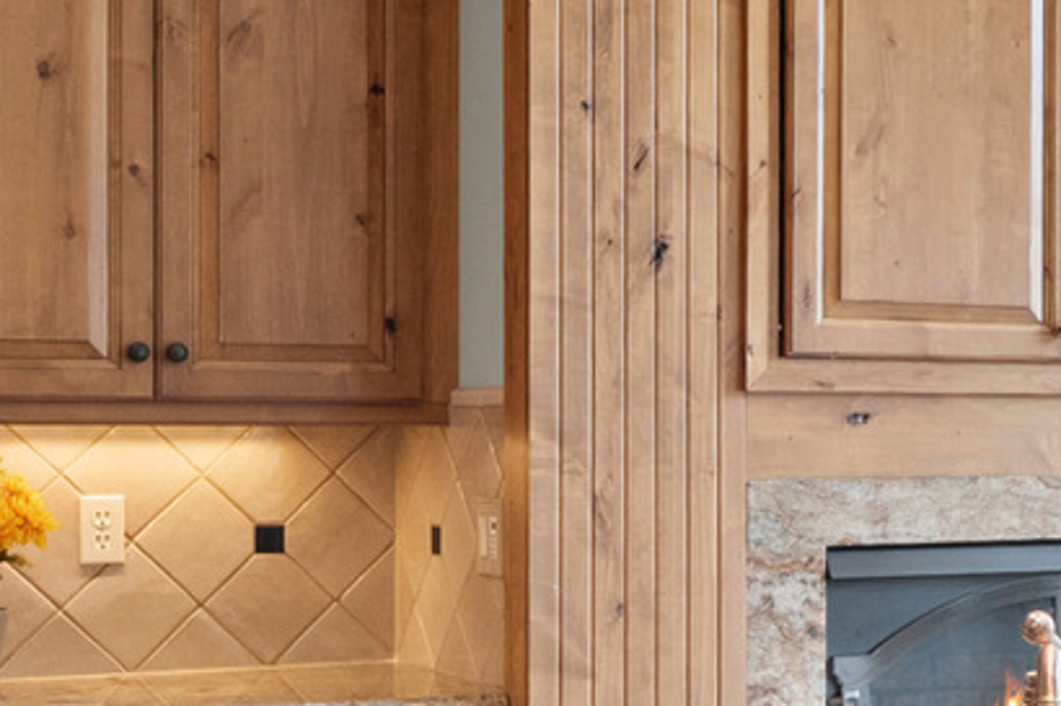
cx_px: 1167
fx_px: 2357
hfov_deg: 23.8
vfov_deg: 17.0
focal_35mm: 80
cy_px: 464
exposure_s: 1/6
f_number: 9
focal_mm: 16
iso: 250
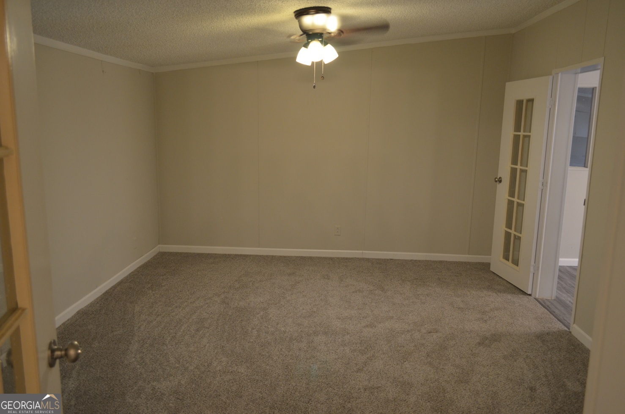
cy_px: 207
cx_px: 312
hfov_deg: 67.5
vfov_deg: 47.7
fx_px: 468
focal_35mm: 27
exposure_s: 1/30
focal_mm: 18
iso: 800
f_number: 3.5
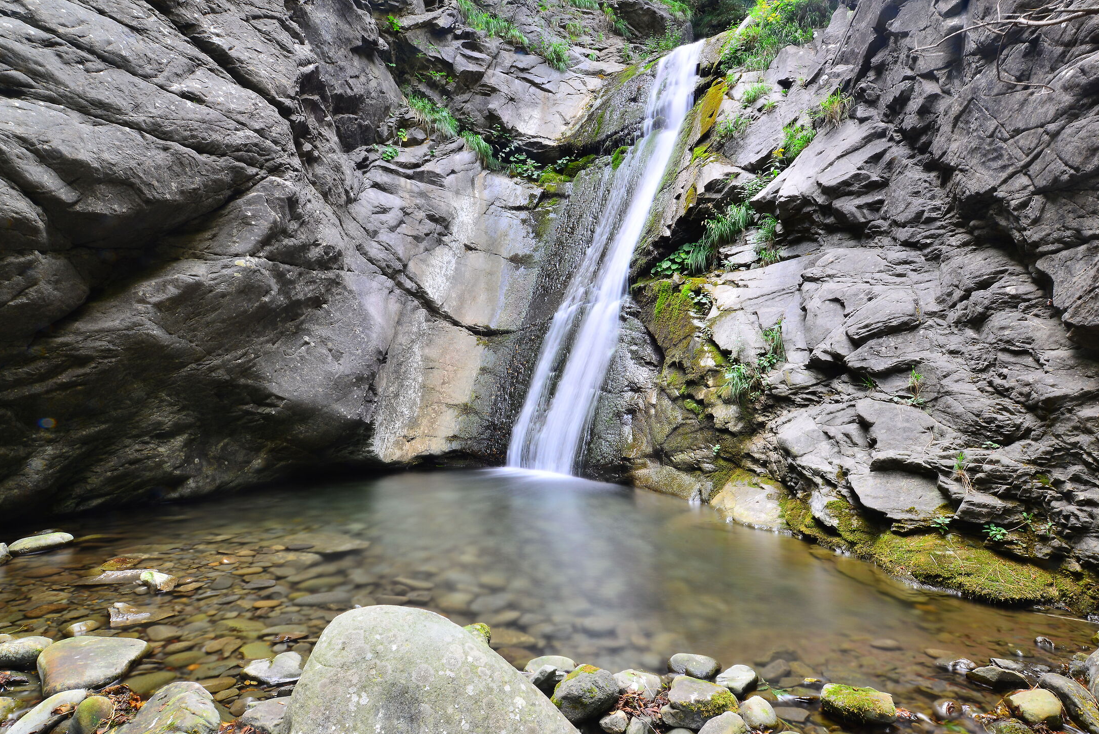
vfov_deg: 61.9
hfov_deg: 83.9
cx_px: 536
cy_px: 385
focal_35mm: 20
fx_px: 611
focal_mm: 18
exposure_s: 13
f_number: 20
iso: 100
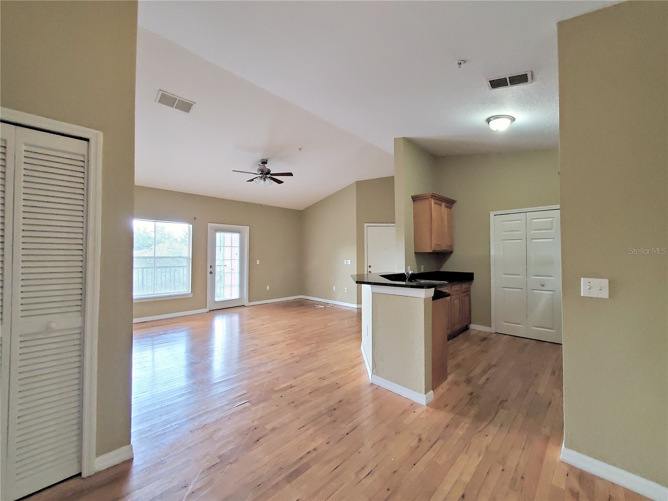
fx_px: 251
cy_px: 250
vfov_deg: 89.9
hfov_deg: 106.2
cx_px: 334
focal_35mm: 13
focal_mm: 1.8
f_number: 2.2
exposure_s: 1/59
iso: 400
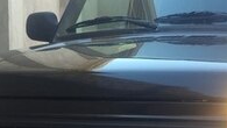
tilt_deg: -11.7
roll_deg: -1.7
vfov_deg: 10.8
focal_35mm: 107
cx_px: 140
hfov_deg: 19.9
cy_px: 204
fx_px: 644
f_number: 2.2
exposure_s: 1/165
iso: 32
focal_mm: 4.15
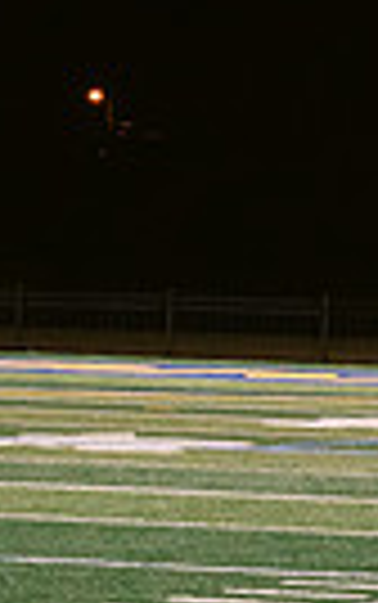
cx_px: -599
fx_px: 6266
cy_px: 299
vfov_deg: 5.5
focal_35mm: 381
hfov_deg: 3.4
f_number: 4.5
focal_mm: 70
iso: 2500
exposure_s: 1/200
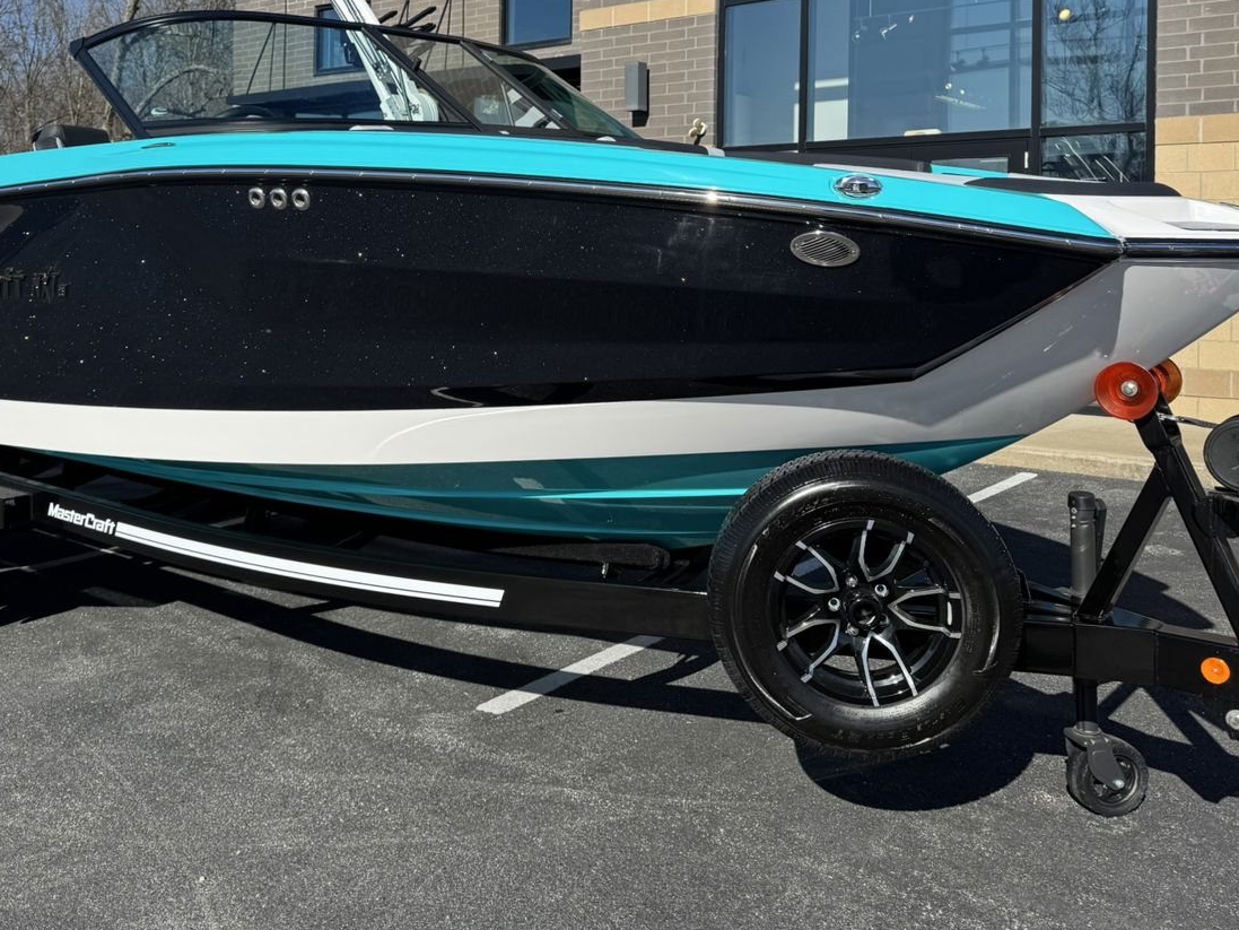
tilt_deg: +0.1
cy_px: 259
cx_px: 481
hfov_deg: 52.2
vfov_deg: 39.8
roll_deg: -0.4
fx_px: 1253
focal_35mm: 35
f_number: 1.78
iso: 80
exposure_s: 1/4049
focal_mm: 6.76
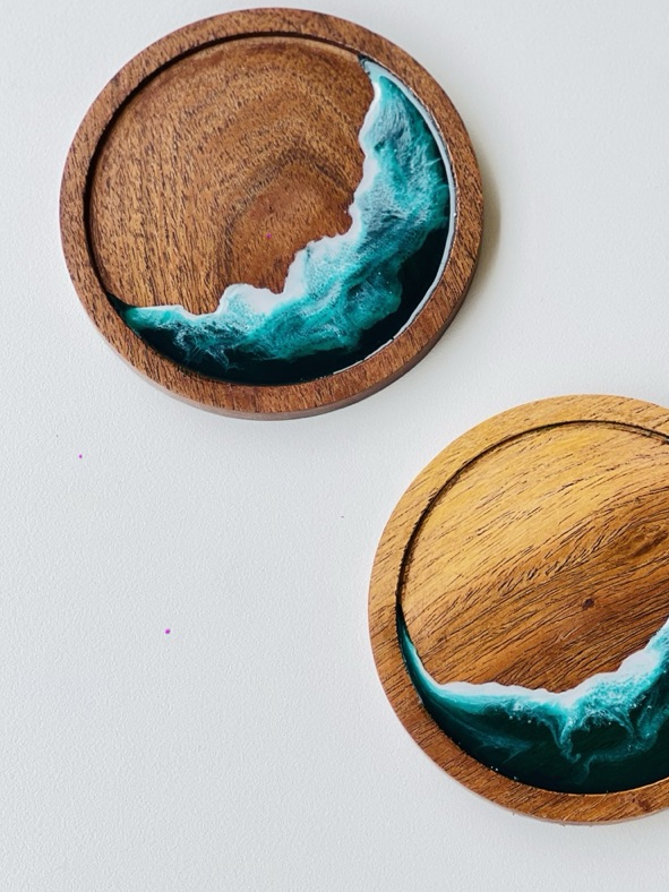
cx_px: 471
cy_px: 483
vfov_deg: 15.8
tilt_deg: -75.5
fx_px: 3221
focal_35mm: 125
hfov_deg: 11.8
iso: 25
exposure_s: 1/121
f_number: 2.8
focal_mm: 9
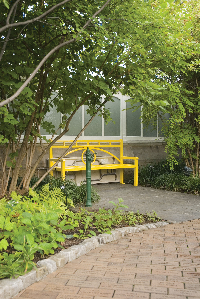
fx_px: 361
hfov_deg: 30.9
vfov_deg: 44.9
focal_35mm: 44
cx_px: 100
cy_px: 150
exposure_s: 1/80
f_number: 4.5
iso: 160
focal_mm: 29
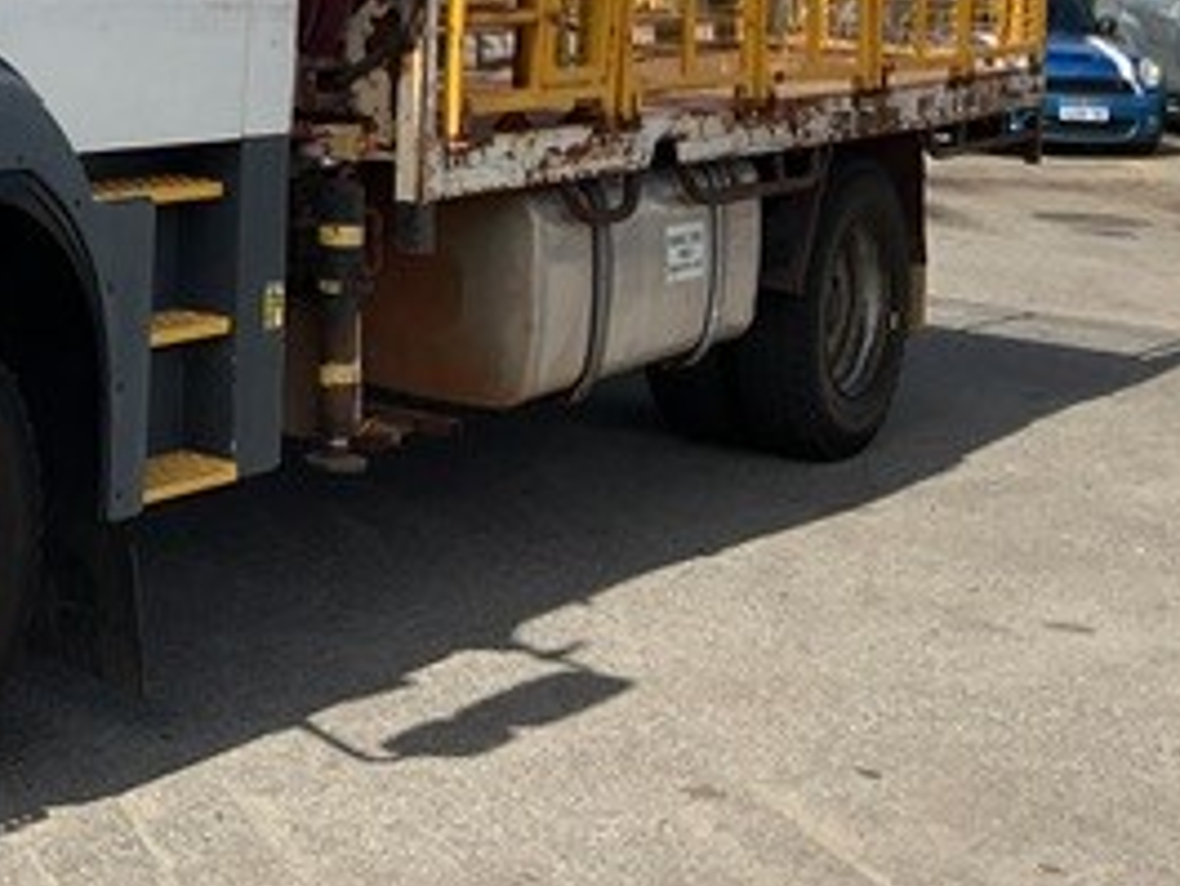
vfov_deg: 20.1
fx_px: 2387
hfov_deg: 25.7
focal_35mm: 70
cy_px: -76
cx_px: -120
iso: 16
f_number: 1.8
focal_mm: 3
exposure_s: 1/2959
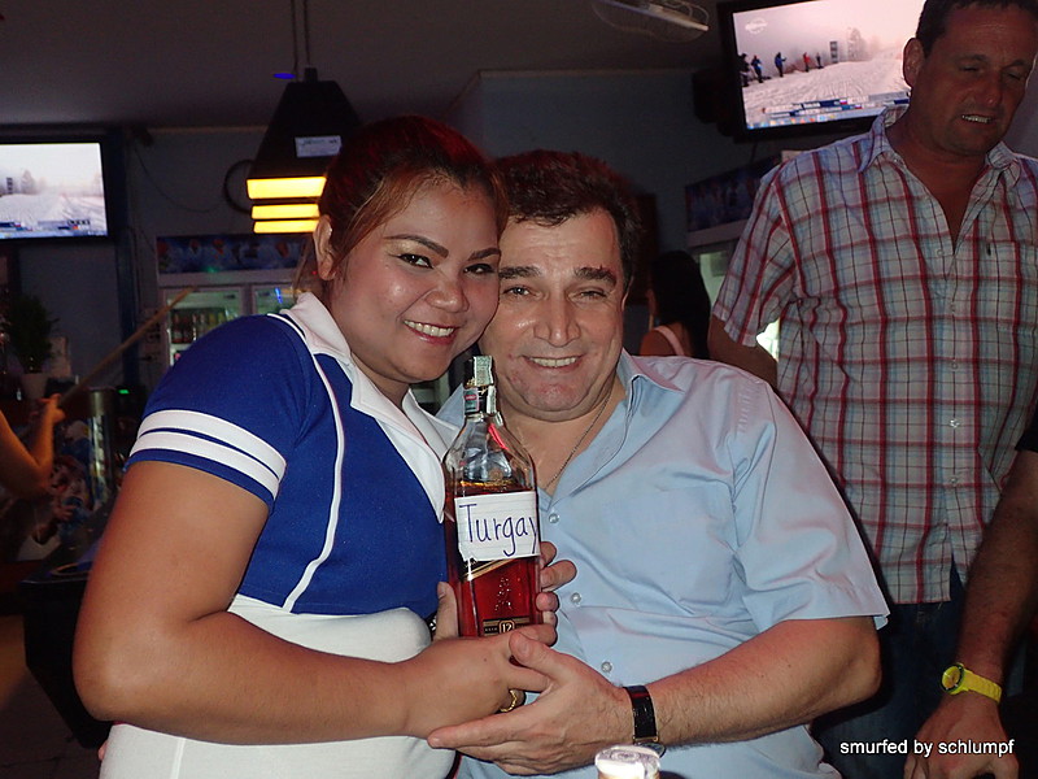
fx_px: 1139
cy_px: 390
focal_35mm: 38
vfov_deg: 37.7
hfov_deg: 49.0
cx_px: 519
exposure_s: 1/40
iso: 400
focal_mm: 6.86
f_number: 2.7
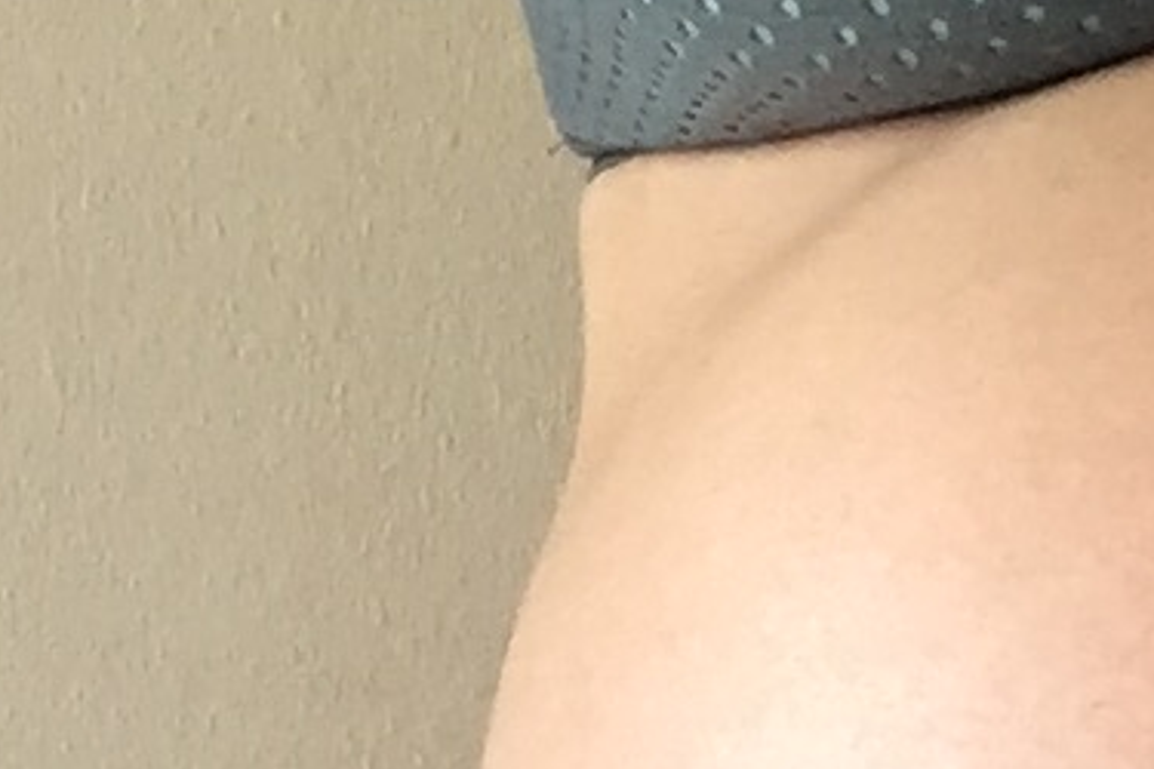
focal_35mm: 110
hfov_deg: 17.7
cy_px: 1320
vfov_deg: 11.6
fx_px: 3526
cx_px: 1382
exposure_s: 1/24
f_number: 2.2
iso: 320
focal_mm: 2.65
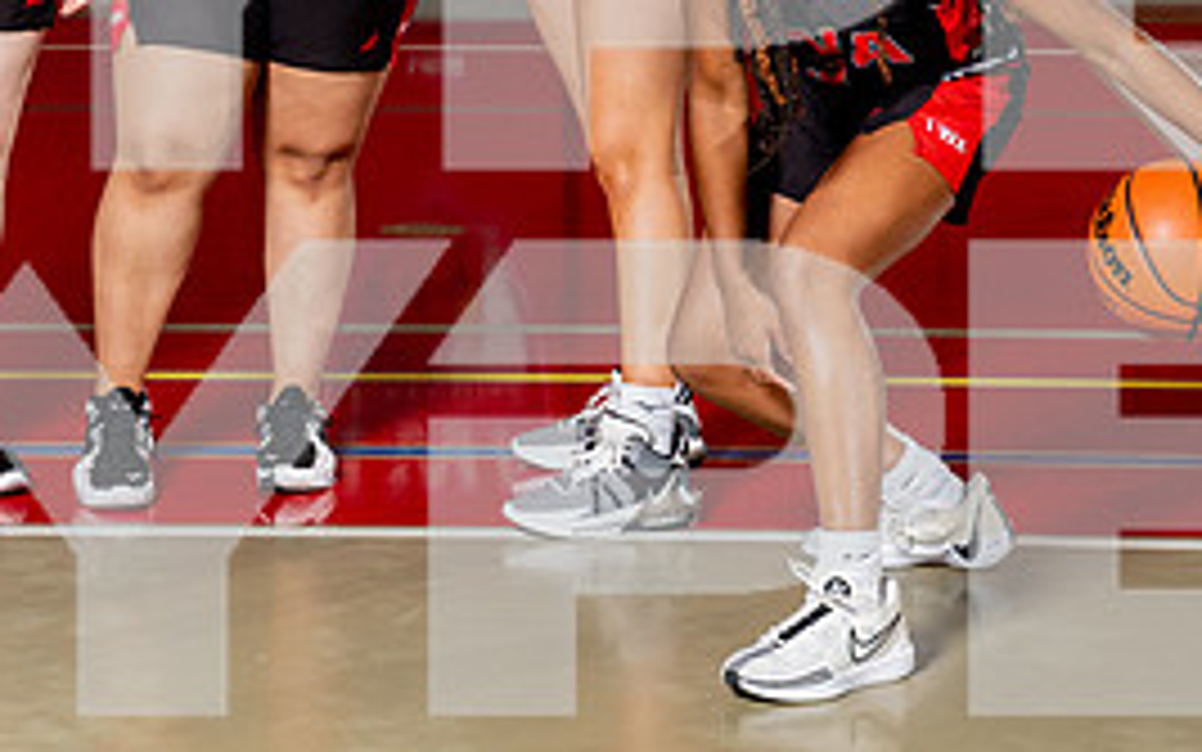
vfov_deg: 8.9
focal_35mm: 147
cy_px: -65
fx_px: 4816
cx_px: 356
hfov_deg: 14.2
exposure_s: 1/250
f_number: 8
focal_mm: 66
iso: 400
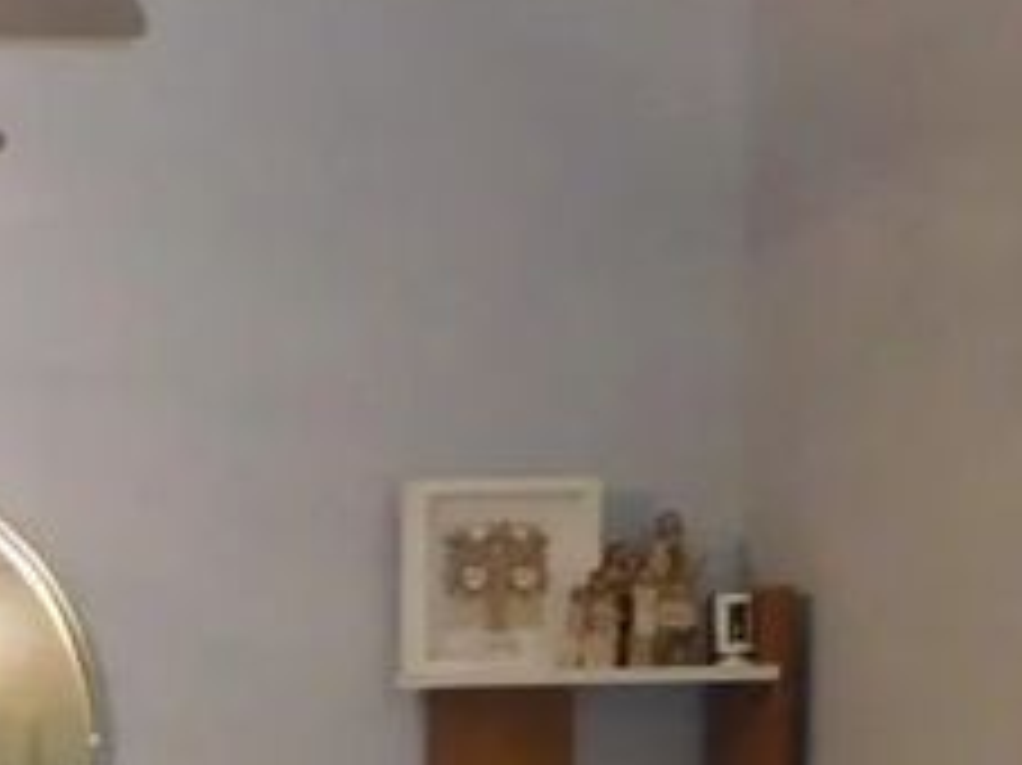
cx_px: -626
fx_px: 3334
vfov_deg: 12.5
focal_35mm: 113
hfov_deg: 15.7
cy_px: 1130
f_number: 3.4
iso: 500
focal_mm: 4.5
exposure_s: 1/30
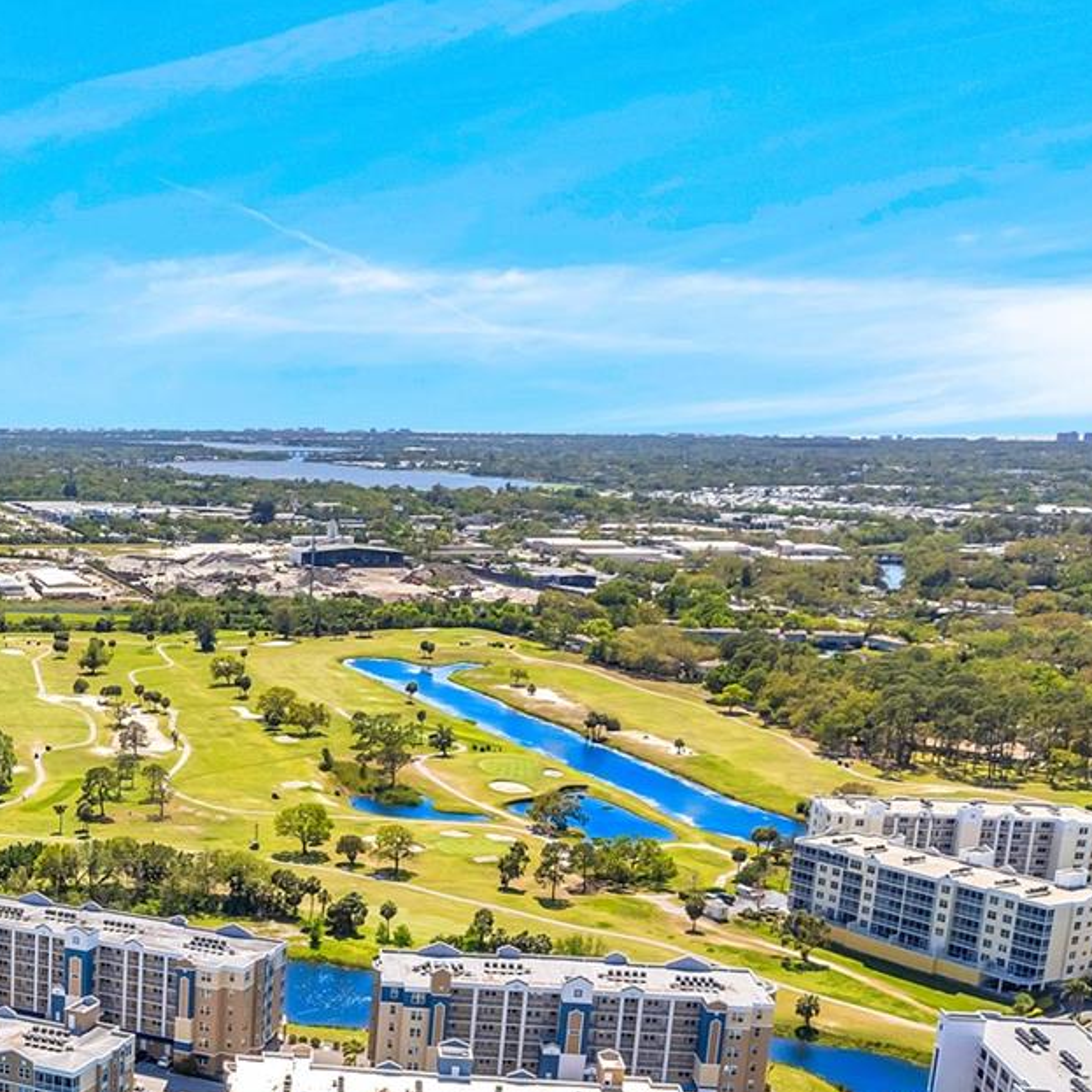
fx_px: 1713
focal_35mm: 48
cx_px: -37
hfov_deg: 32.2
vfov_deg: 34.1
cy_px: 902
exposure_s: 1/350
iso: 100
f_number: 2.8
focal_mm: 8.38
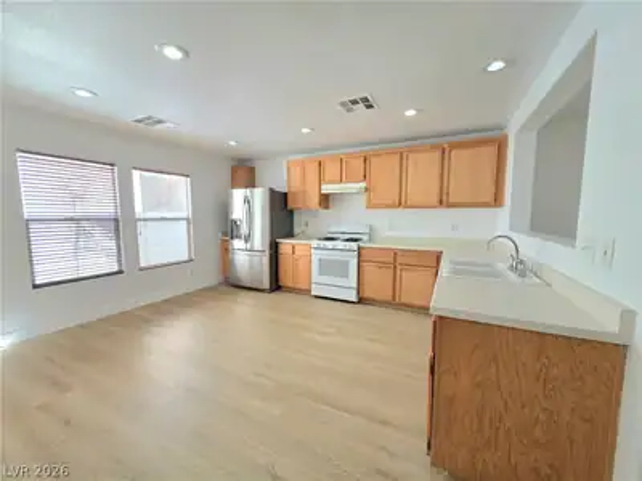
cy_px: 240
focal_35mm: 13
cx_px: 321
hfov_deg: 106.2
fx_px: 241
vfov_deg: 89.9
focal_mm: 2.2
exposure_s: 1/120
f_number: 1.9
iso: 200
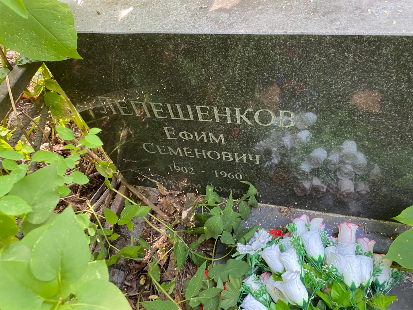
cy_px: 155
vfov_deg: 53.1
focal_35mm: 26
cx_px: 206
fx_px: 310
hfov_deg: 67.3
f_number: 1.8
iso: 160
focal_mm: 4.25
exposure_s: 1/60
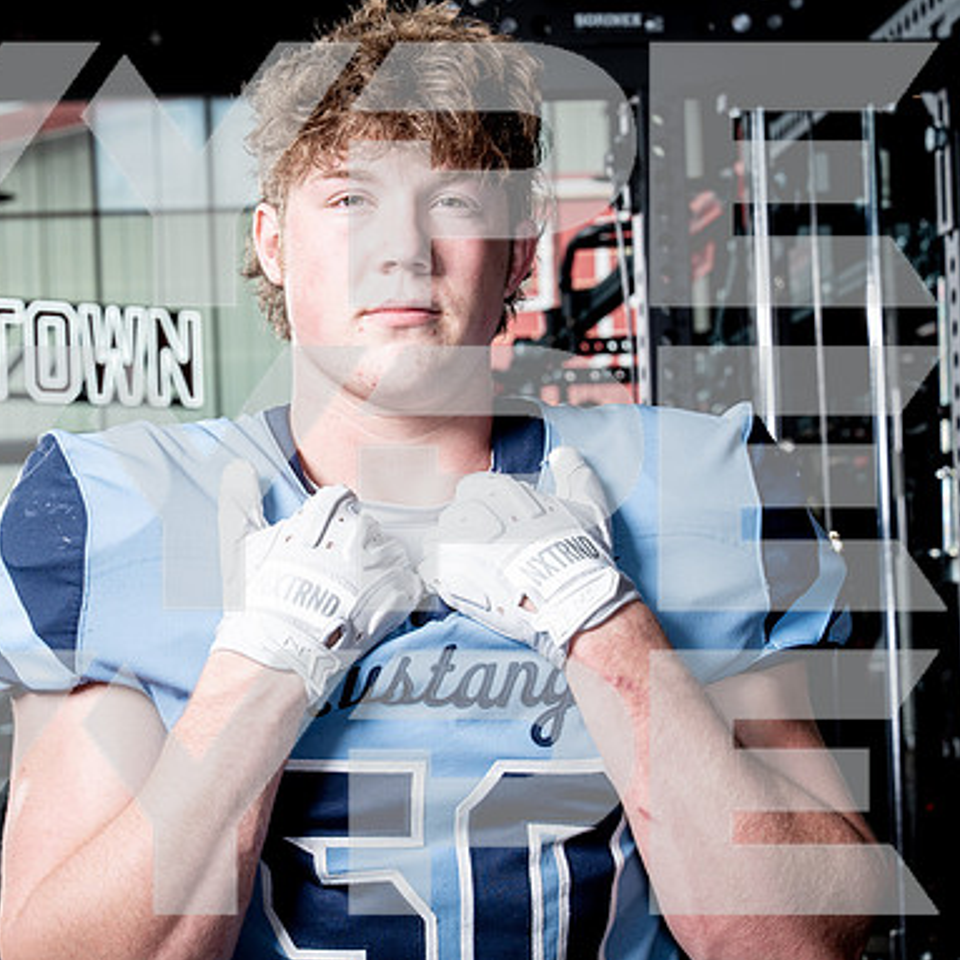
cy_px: 480
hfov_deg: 19.2
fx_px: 2824
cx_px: 308
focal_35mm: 90
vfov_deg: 19.3
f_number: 8
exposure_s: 1/250
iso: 640
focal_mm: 70
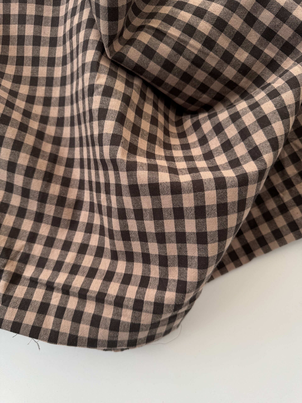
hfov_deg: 56.8
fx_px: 279
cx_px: 151
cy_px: 202
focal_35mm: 24
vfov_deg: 71.6
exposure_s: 1/121
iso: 80
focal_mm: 6.76
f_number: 1.78
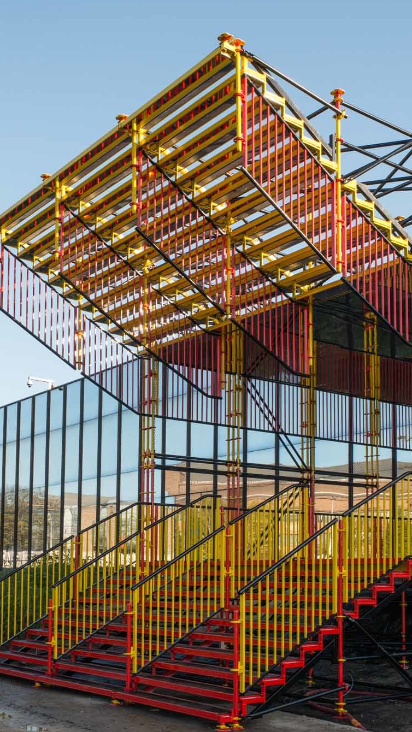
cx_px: 209
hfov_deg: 29.0
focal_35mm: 41
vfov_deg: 49.4
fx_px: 796
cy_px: 358
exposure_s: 1/200
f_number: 11
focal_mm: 35
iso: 400
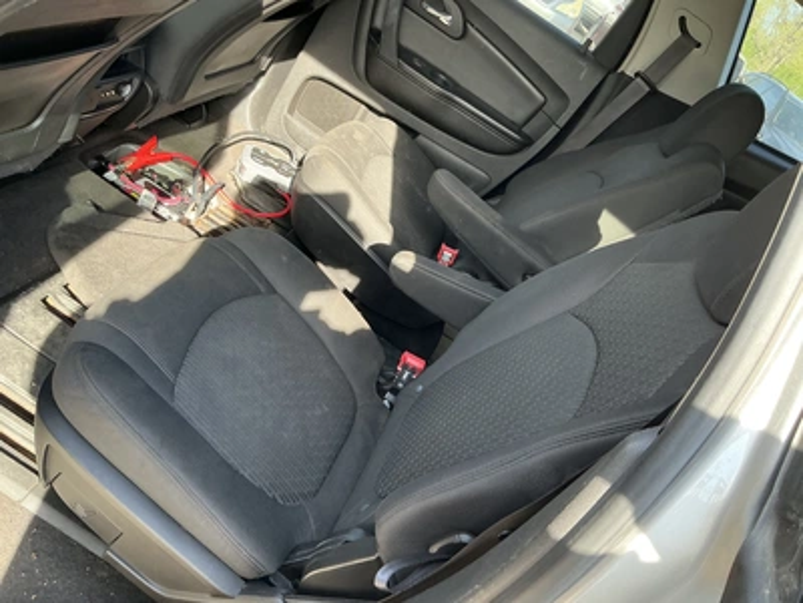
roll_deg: -38.6
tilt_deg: -30.1
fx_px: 650
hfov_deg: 63.4
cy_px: 302
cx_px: 402
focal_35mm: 28
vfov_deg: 49.7
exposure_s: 1/122
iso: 64
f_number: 1.8
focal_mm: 3
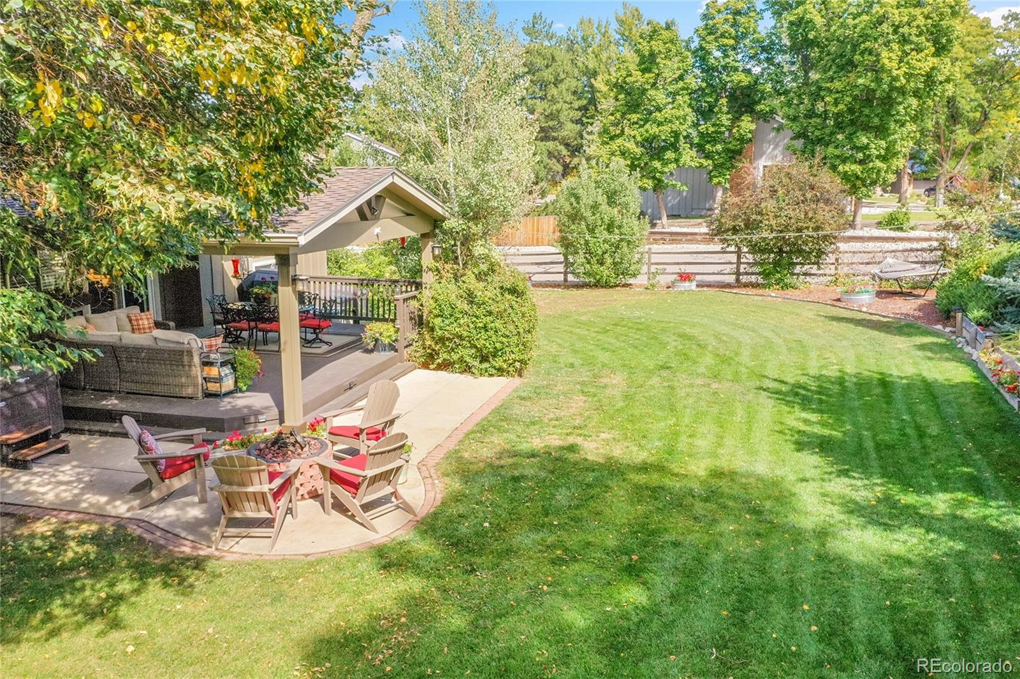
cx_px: 510
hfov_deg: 65.5
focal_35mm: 28
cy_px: 340
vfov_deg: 46.4
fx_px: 793
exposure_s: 1/640
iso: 800
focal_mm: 10.26
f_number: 6.3
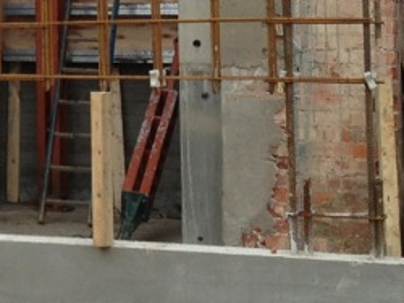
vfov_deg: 8.8
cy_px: -52
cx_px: -220
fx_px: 1963
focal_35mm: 168
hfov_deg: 11.2
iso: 64
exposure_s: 1/254
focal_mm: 4.28
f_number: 2.4
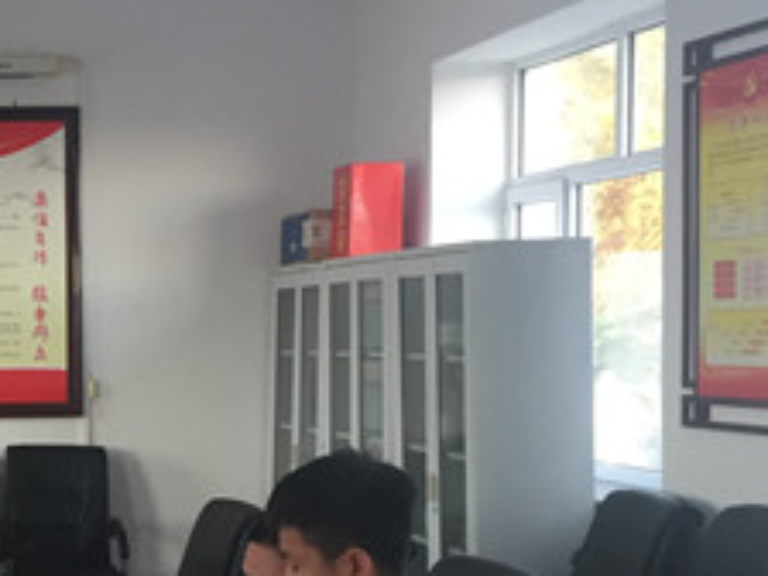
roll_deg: -0.8
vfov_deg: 17.5
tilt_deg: -3.8
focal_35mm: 84
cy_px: 437
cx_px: -195
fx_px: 1864
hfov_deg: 21.4
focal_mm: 4.15
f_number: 2.2
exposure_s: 1/33
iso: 50
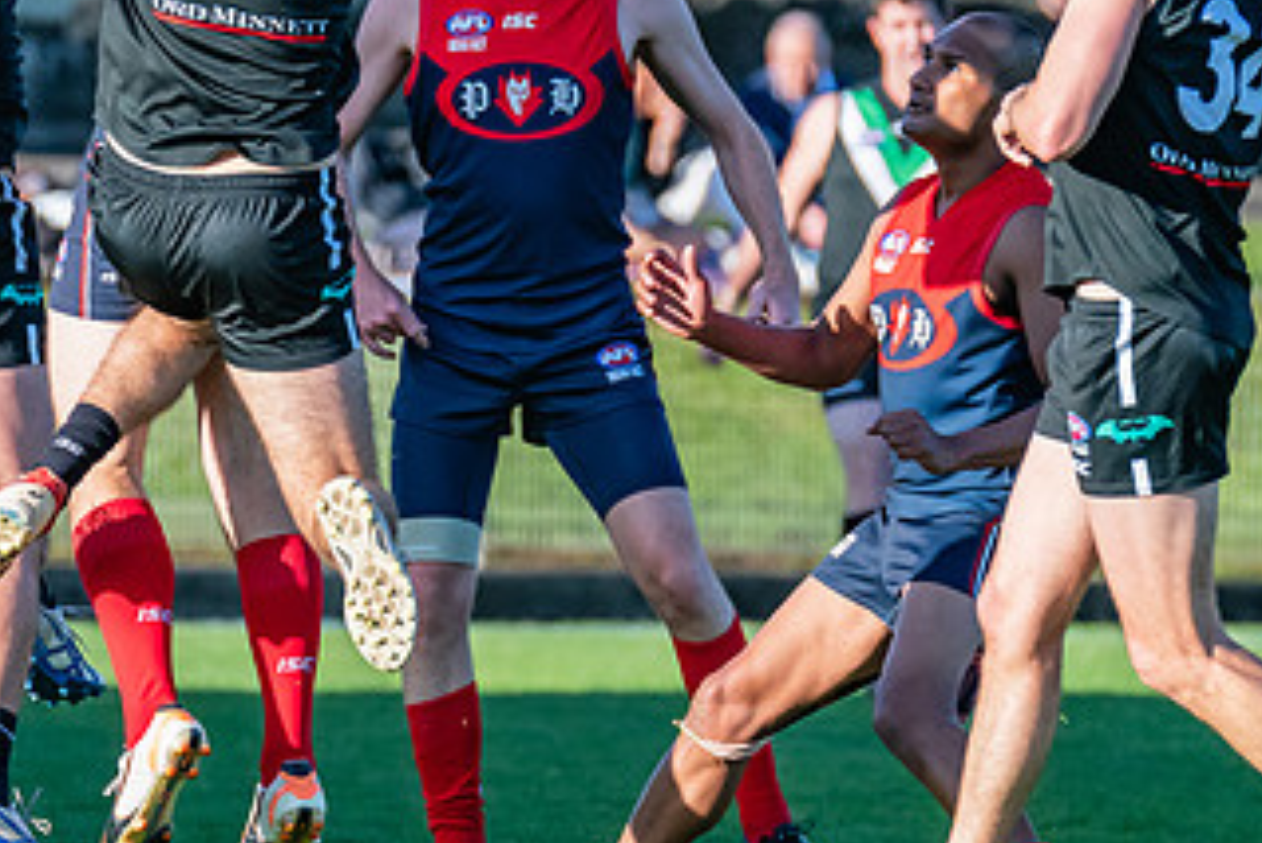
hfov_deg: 2.1
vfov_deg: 1.4
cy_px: -127
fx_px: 34158
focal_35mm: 974
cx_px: -33
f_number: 6.3
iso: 800
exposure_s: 1/1600
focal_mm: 330
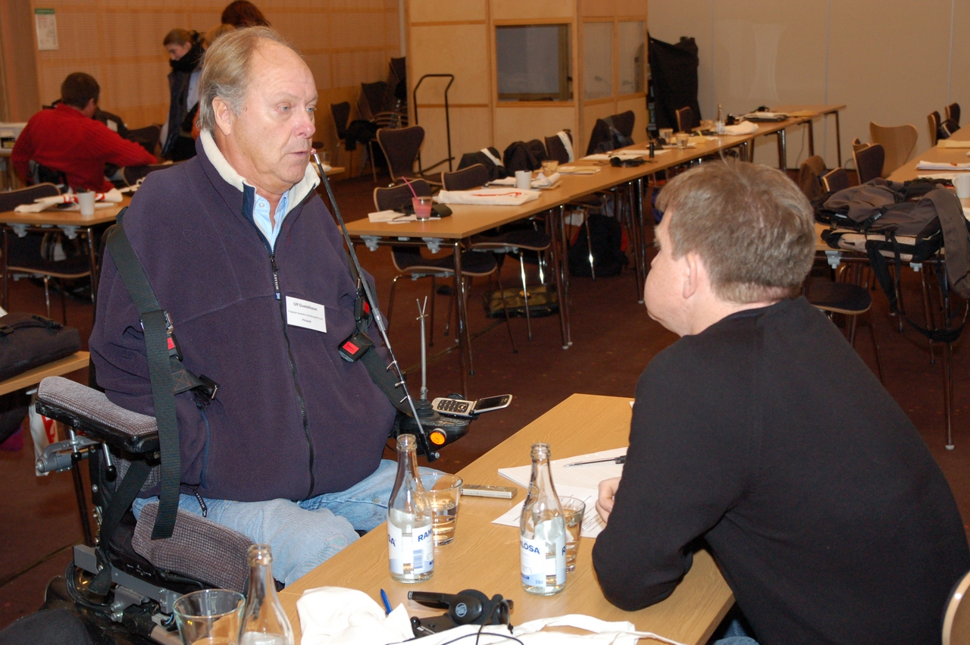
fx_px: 1534
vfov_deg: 23.7
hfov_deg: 35.1
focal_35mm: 57
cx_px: 485
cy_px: 322
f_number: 4
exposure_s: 1/60
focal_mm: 38
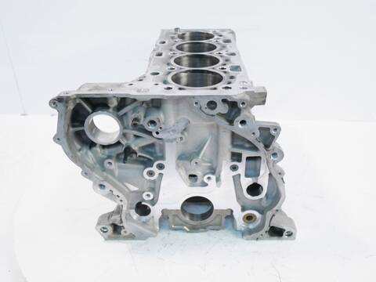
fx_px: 348
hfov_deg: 56.8
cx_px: 188
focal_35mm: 32
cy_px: 141
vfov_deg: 44.2
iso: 400
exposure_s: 1/60
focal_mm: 16
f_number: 4
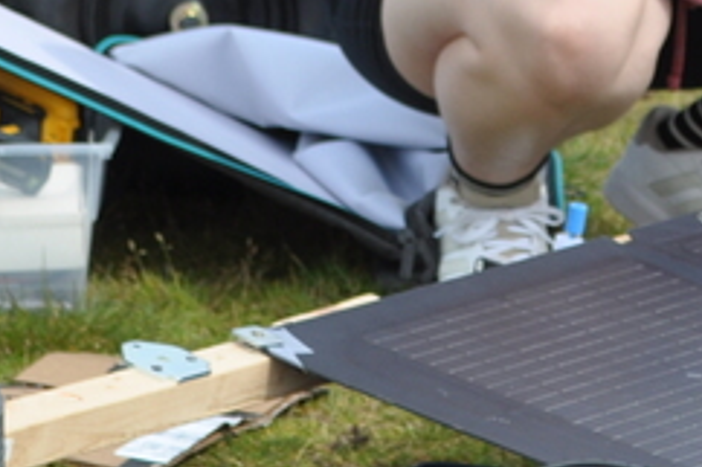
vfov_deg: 5.2
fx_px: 5183
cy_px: 168
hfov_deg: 7.7
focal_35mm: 266
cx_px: 574
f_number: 5.3
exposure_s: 1/750
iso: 200
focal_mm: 40
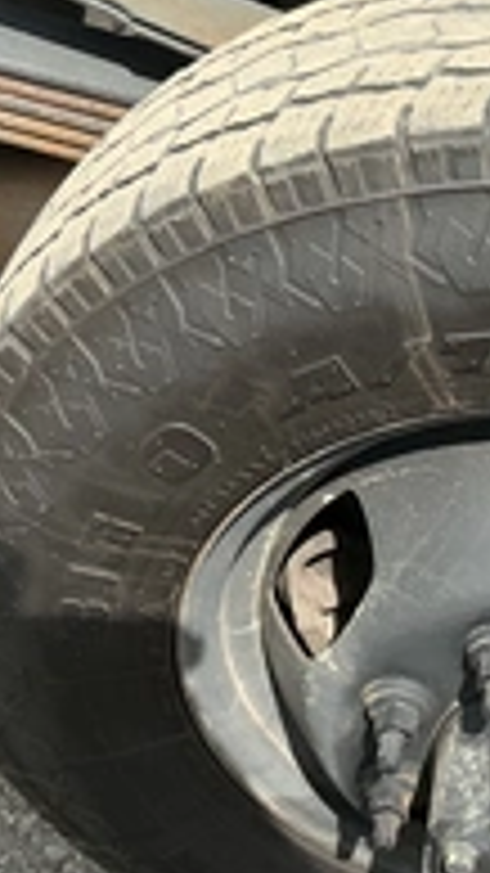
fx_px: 1456
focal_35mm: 63
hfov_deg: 18.4
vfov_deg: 33.2
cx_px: 535
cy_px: 531
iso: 25
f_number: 1.8
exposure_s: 1/883
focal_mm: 3
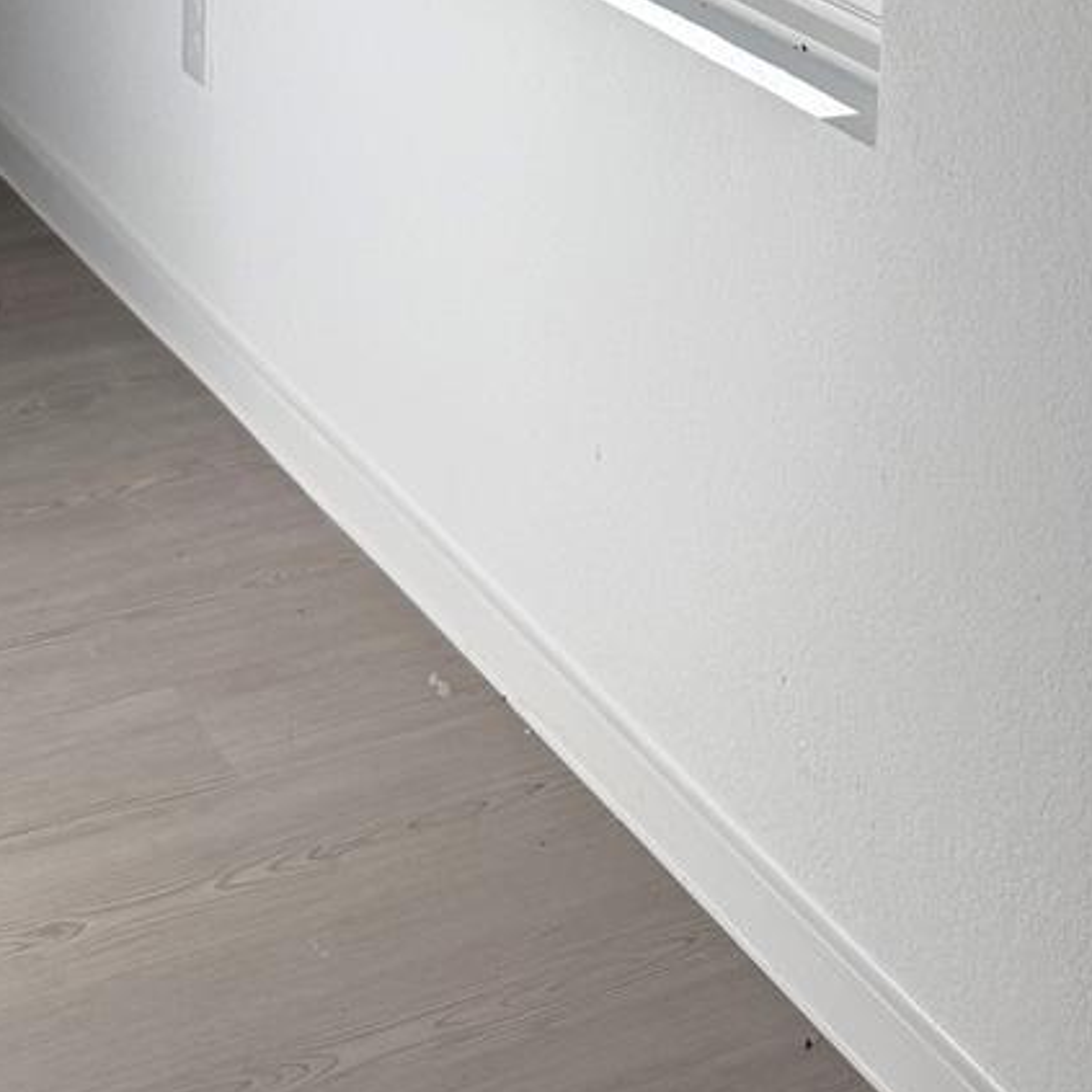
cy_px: -423
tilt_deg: -7.5
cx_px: 813
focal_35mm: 77
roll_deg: -2.3
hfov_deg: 22.3
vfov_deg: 20.1
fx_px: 2748
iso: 80
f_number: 1.78
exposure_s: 1/1949
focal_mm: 6.76
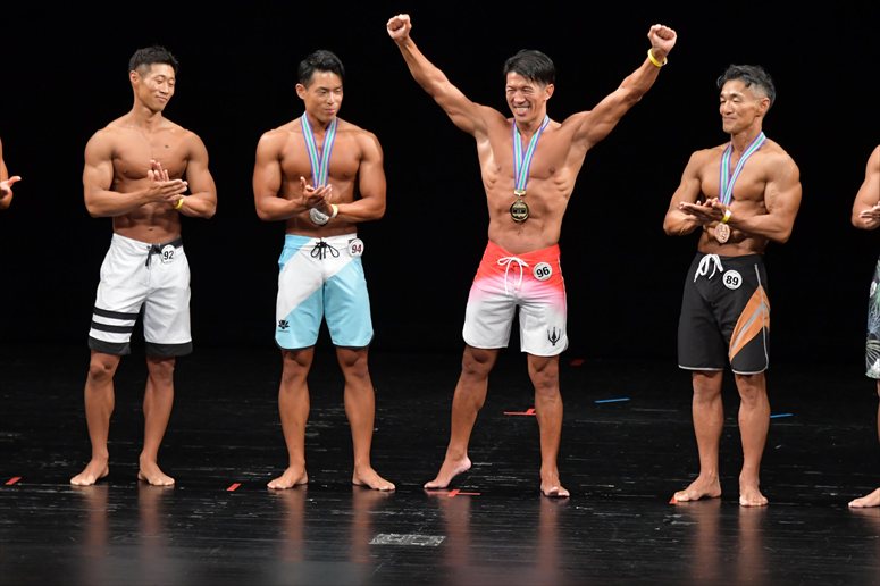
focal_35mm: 240
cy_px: 293
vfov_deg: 5.7
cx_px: 440
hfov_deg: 8.6
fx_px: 5864
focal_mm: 160
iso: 3200
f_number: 5.6
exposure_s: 1/400
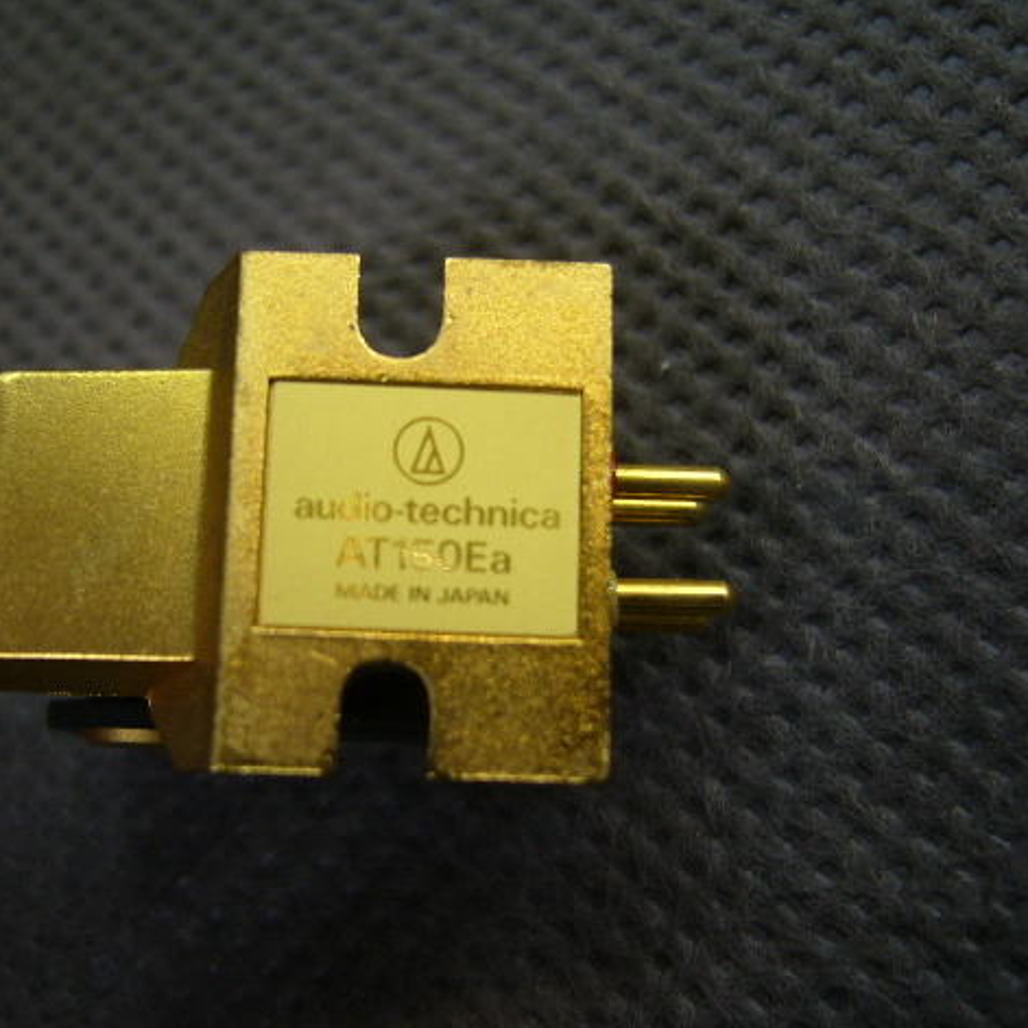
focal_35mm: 42
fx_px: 1411
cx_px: 417
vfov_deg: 40.0
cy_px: 522
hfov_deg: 39.9
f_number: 2.8
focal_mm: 5.8
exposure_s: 1/25
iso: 100
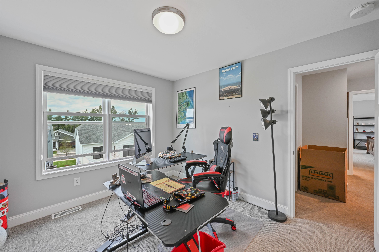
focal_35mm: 14
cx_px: 190
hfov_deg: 104.3
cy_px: 126
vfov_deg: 81.2
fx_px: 147
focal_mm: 14
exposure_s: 1/10
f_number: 14
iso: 1000
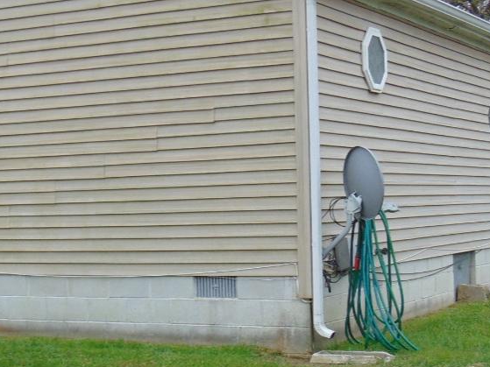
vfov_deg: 17.4
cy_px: 179
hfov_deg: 23.0
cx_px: 222
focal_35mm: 85
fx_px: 1203
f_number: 3.2
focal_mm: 5.8
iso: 80
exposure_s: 1/250
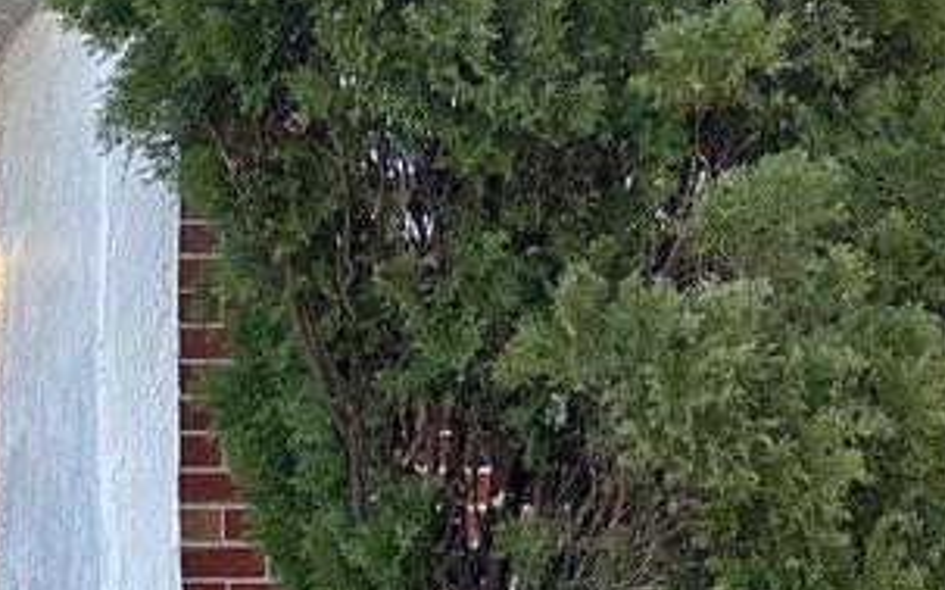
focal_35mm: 121
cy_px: 593
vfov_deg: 10.7
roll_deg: -0.3
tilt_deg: +3.2
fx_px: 3115
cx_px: -468
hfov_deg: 15.9
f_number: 1.78
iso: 80
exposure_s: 1/417
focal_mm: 6.86
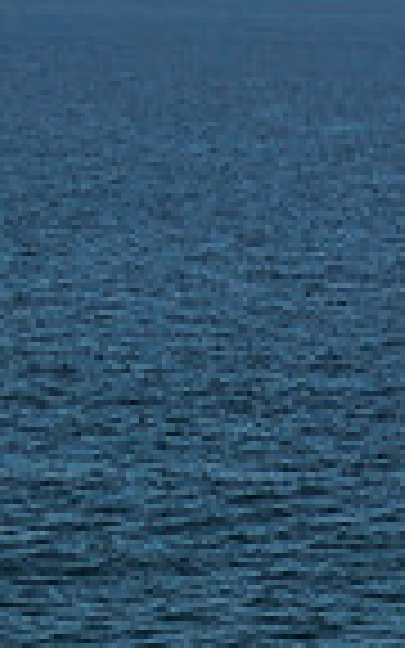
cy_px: 808
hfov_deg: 6.4
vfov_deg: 10.1
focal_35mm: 205
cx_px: 144
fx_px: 3620
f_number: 3.8
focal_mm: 8.6
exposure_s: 1/1600
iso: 100
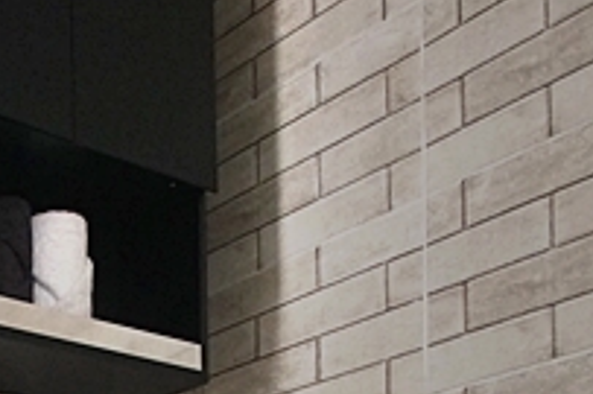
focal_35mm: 59
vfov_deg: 18.1
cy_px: 712
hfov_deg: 30.6
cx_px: -47
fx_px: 971
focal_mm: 10
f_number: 9
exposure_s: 1/20
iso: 800
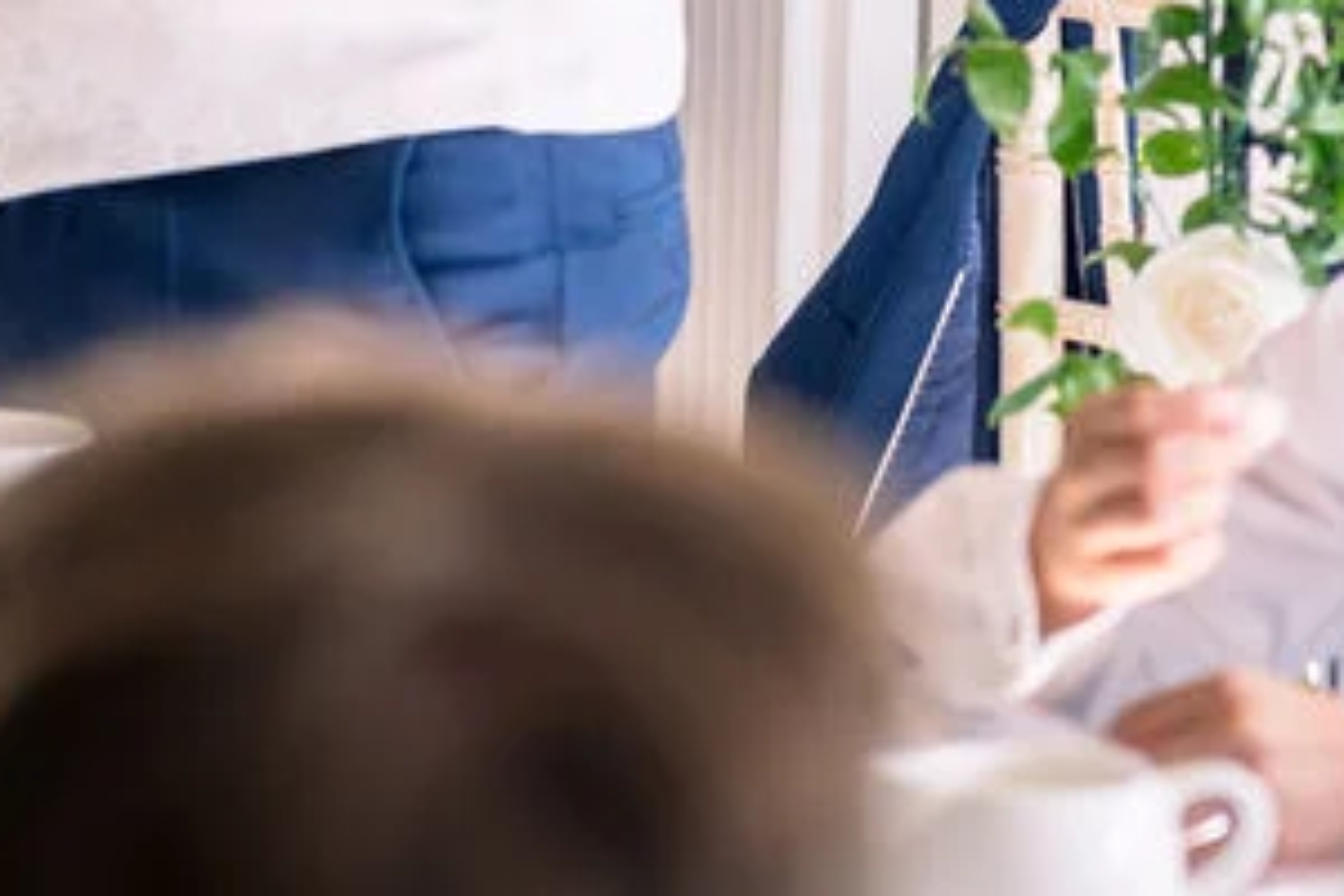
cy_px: -298
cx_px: 188
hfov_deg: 8.0
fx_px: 9557
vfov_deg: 5.3
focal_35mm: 256
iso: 1000
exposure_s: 1/250
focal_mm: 75
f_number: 2.8
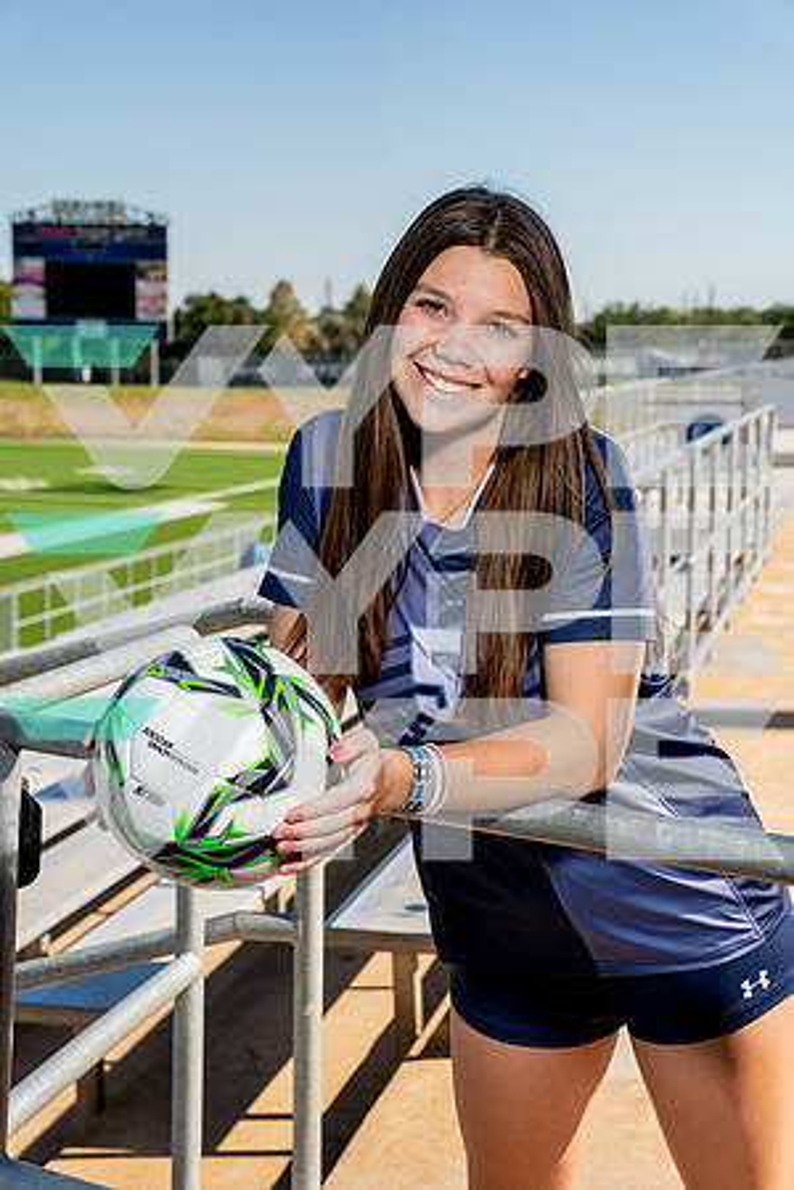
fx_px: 2316
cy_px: 595
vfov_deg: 28.8
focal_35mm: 70
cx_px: 397
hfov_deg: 19.5
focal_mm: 70
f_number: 8
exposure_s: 1/250
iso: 100
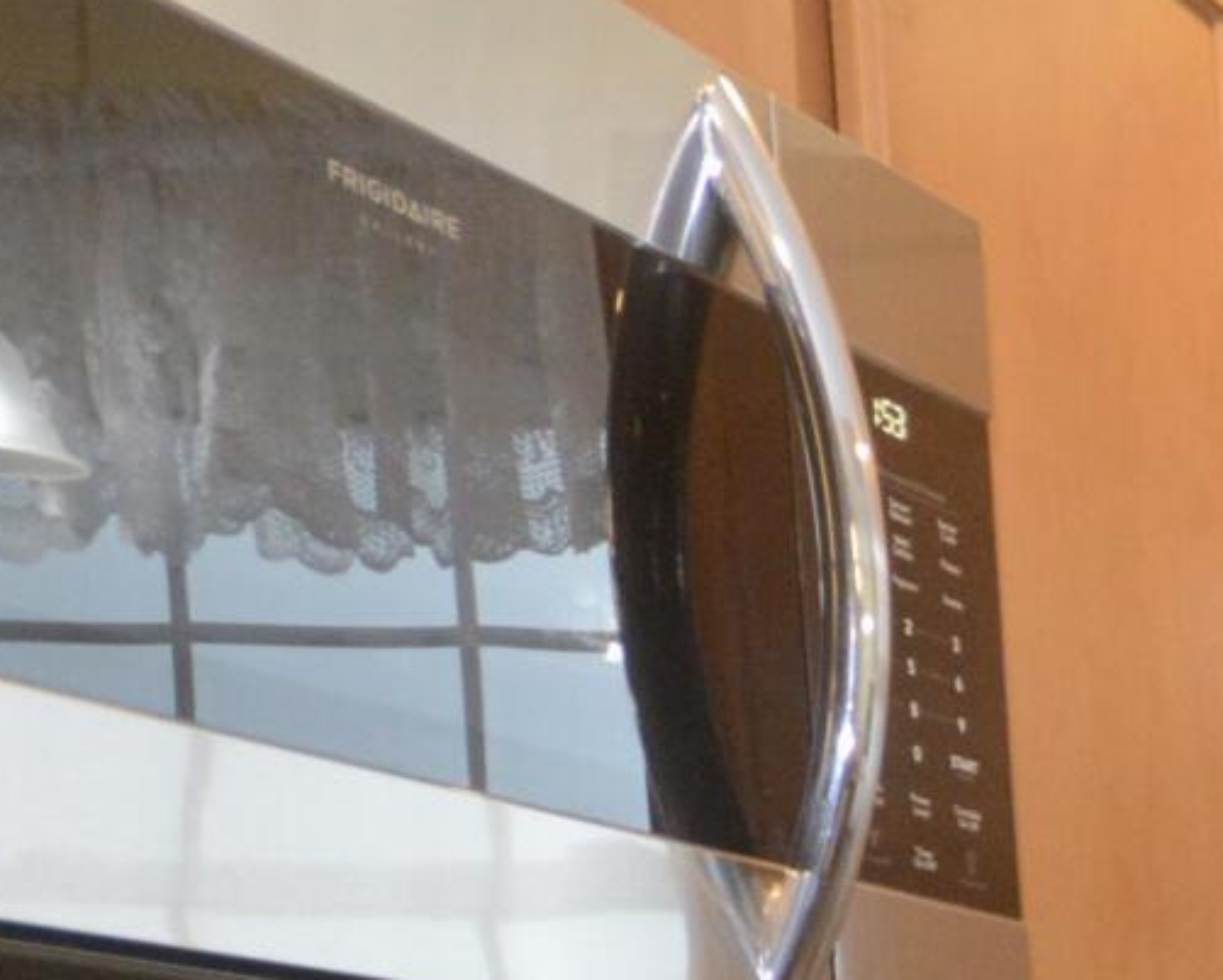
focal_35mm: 84
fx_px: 3042
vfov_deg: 15.8
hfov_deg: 14.9
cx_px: 2877
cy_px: 1714
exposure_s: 1/60
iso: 800
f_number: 4
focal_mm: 10
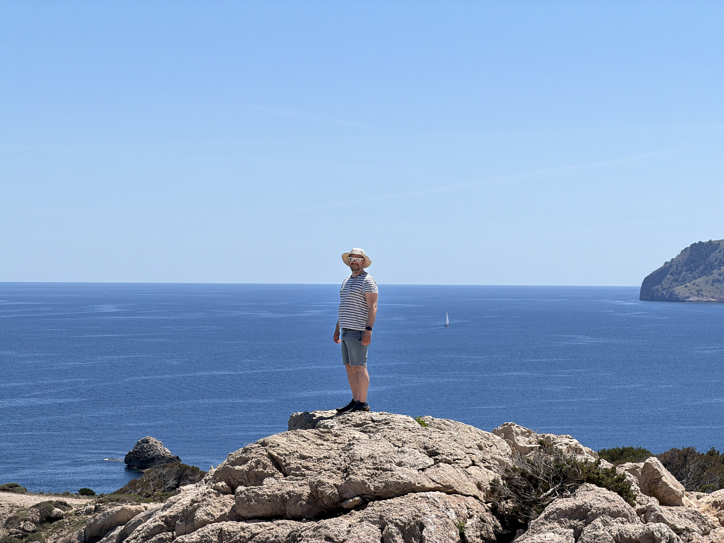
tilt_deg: -0.1
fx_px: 2092
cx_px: 362
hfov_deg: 19.6
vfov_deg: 14.8
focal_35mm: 100
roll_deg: -0.1
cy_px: 272
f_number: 2.8
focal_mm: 16.89
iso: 20
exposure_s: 1/1017
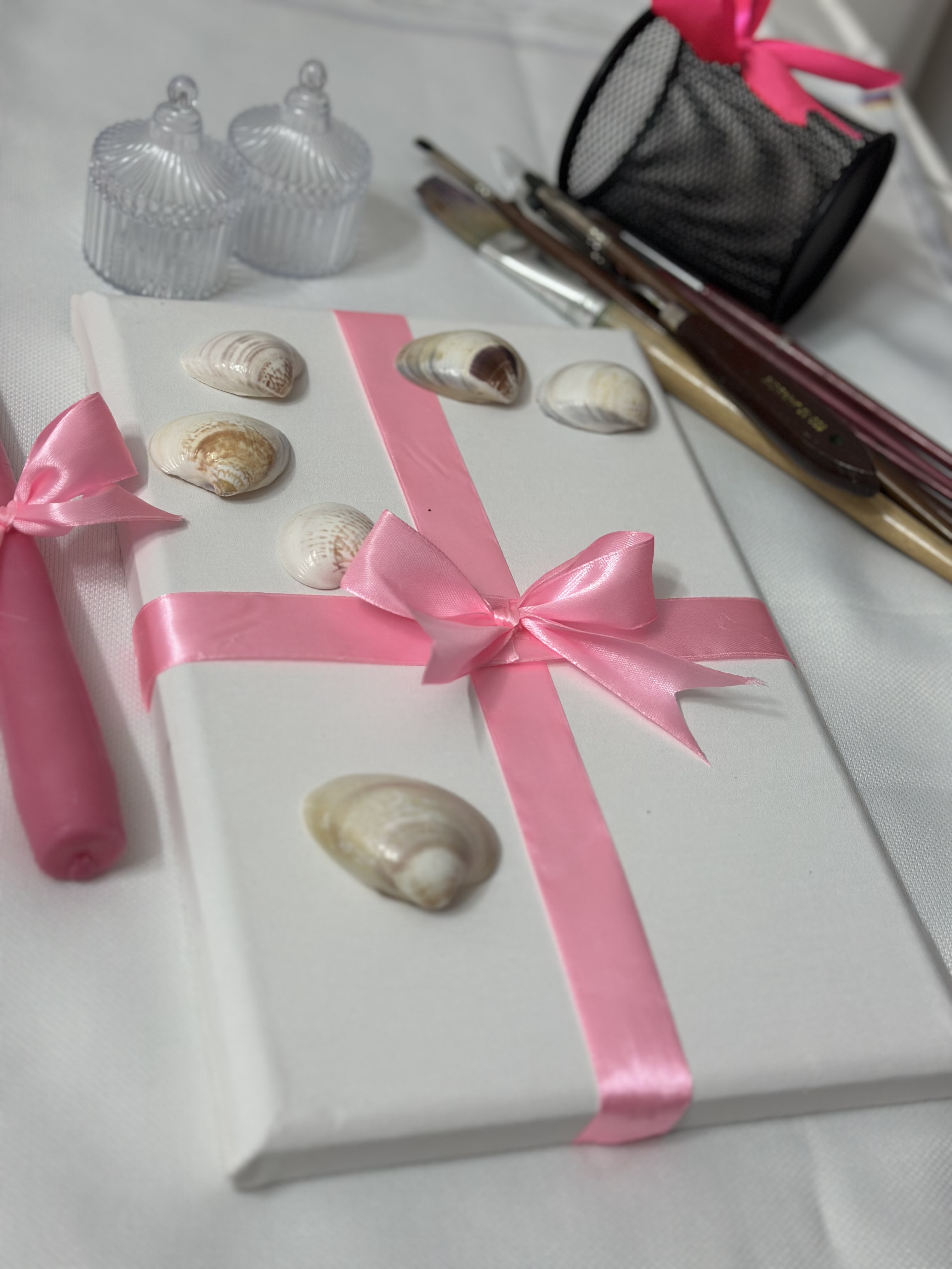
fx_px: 1760
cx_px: 476
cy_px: 634
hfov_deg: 30.3
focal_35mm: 48
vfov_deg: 39.7
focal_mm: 6.86
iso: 160
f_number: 1.78
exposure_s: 1/100
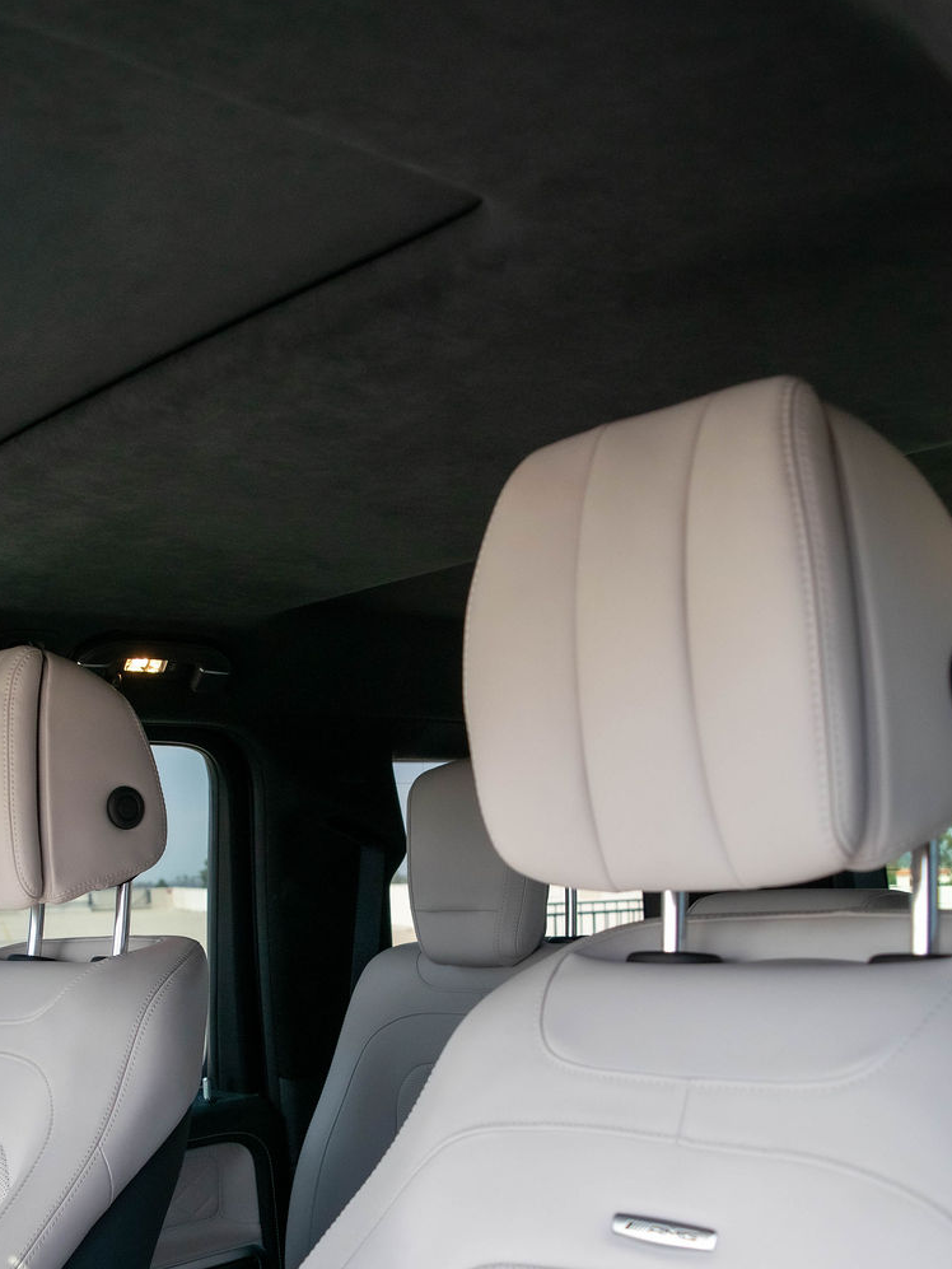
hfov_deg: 35.8
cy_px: 913
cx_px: 360
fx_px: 1466
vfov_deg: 45.6
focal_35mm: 40
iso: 400
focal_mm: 18
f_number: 4
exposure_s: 1/1000
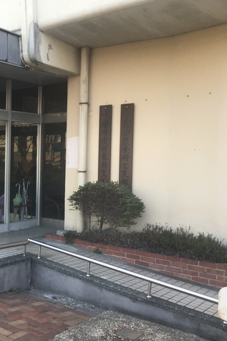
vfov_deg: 44.5
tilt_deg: -4.9
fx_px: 416
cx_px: 10
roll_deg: -1.3
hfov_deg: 28.9
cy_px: 171
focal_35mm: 44
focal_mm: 3.3
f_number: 2.4
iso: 32
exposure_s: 1/120
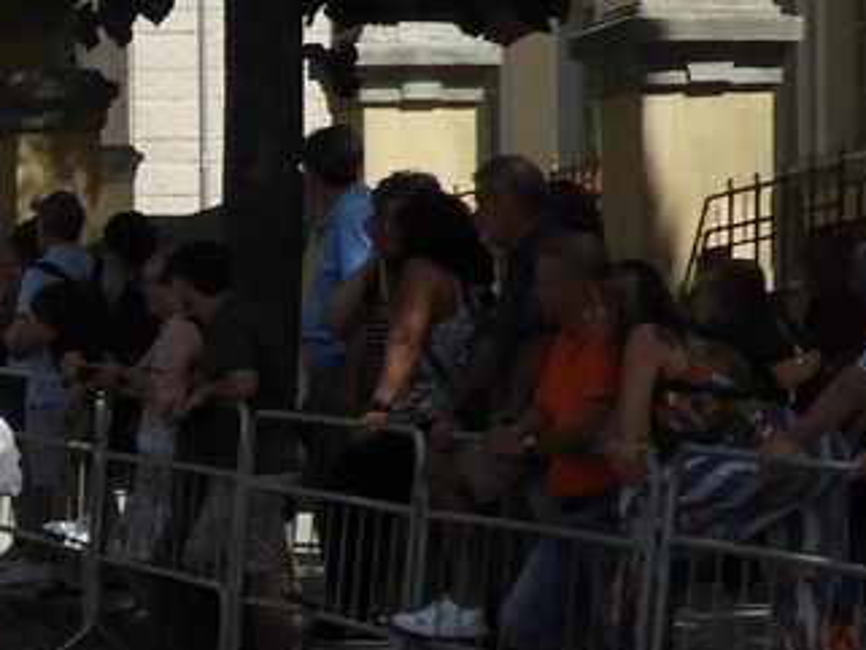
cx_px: -1241
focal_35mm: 224
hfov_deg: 8.1
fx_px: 5606
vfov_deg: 6.6
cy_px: 677
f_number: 3.8
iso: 100
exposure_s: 1/1000
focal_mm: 7.2
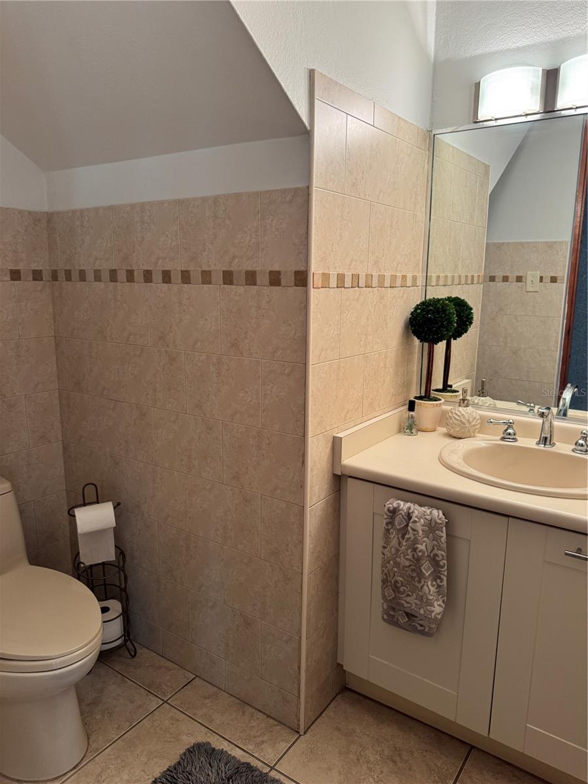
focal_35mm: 24
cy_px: 392
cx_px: 294
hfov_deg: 56.8
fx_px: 544
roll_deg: +0.4
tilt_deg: -11.4
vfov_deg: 71.6
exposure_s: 1/60
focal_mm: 6.76
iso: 125
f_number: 1.78
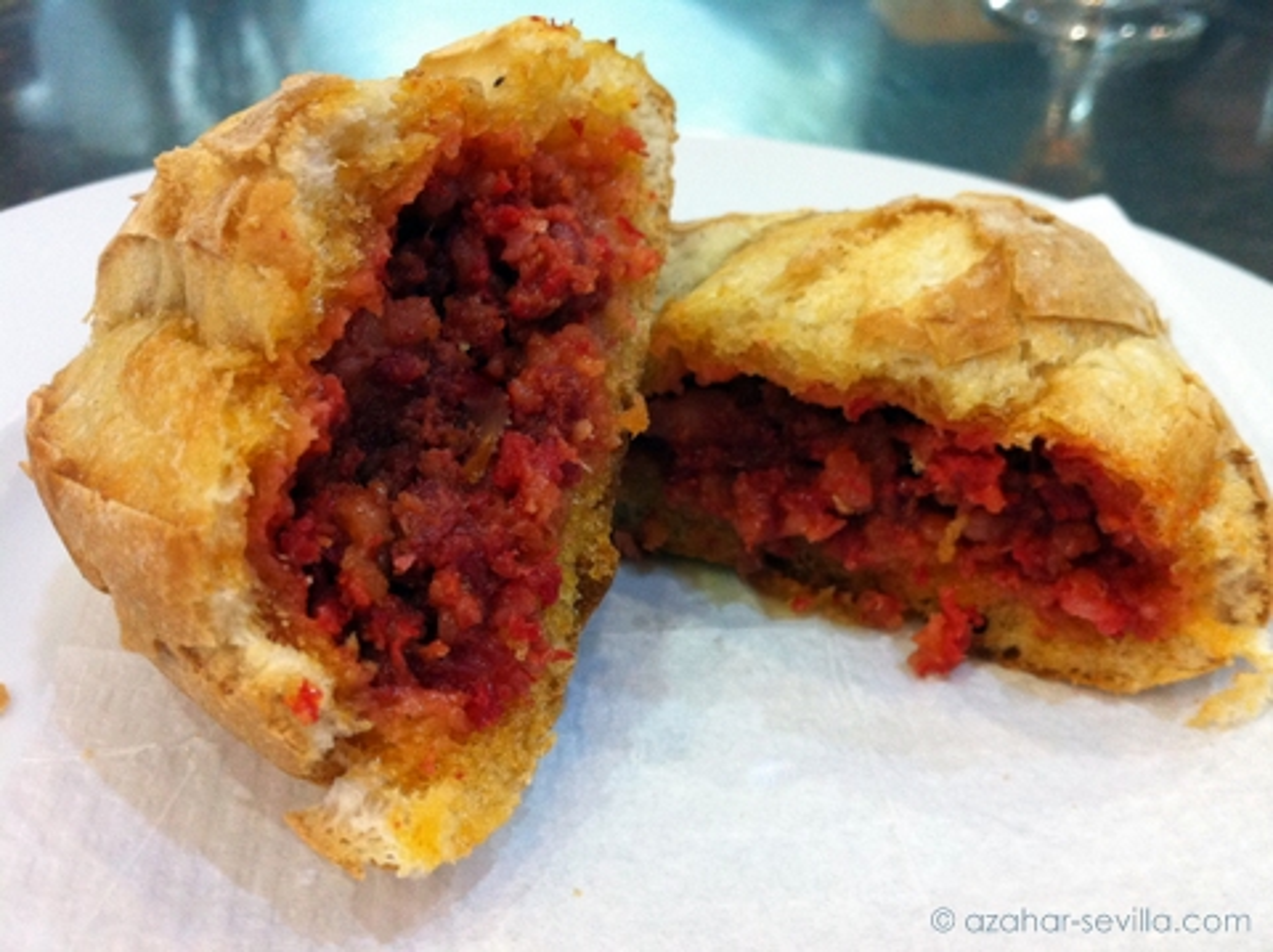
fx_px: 1286
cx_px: 636
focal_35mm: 35
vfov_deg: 40.6
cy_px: 476
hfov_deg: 52.7
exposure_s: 1/15
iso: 200
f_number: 2.8
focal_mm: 3.85
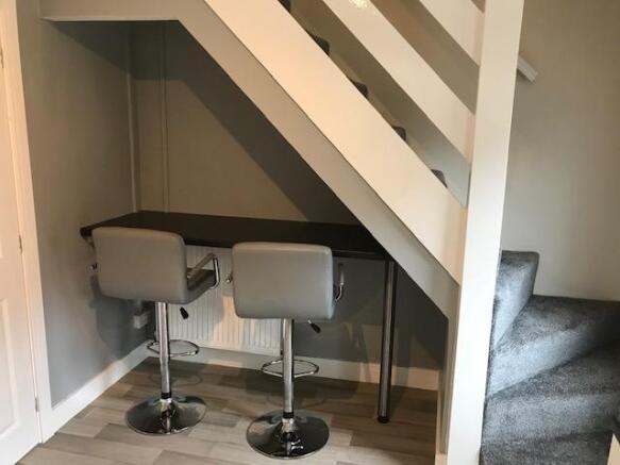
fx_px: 501
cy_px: 232
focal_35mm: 28
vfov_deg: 49.7
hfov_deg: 63.5
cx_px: 310
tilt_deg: -12.8
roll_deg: -1.0
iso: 40
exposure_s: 1/20
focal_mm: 3.99
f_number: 1.8
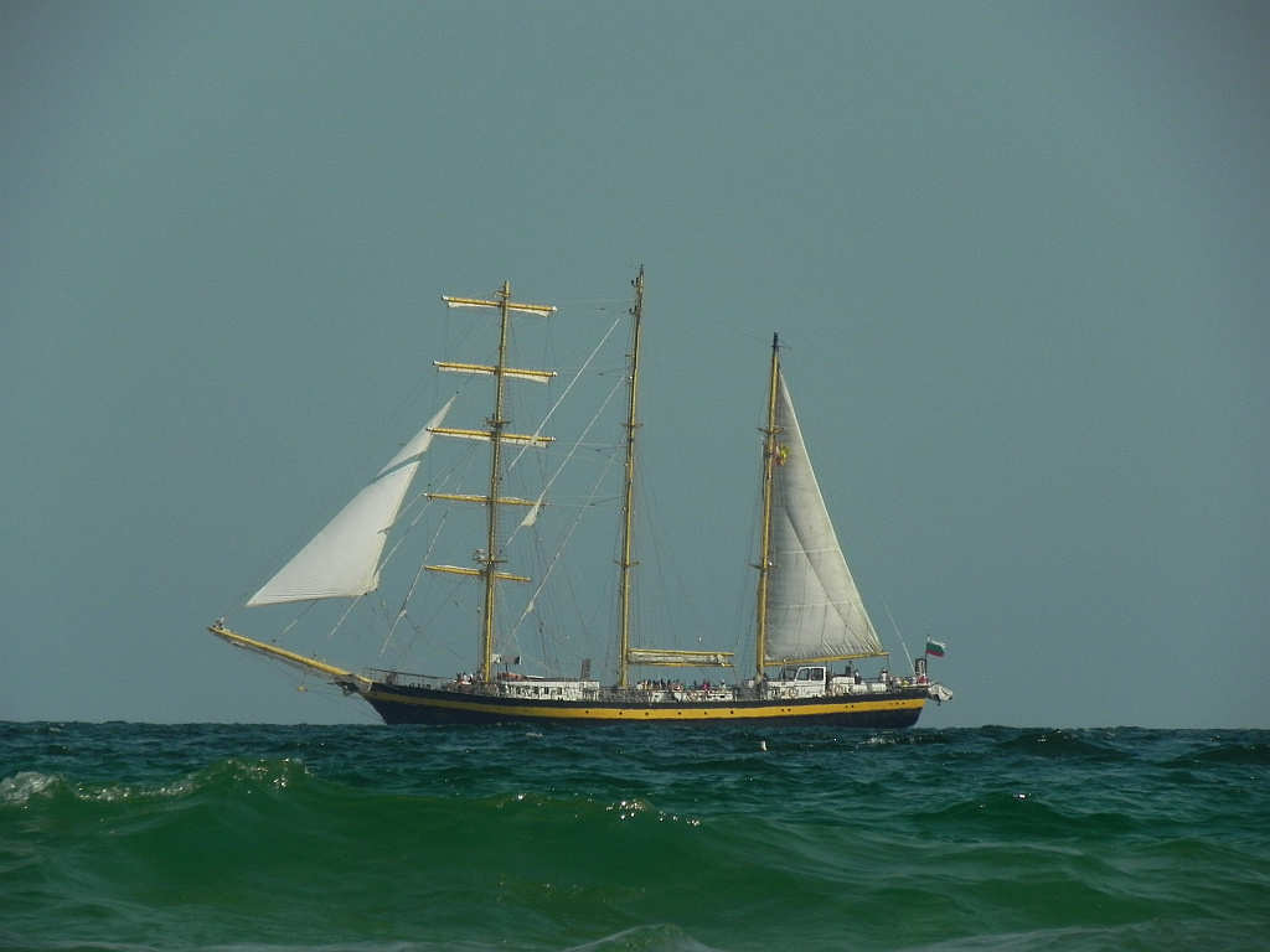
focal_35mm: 481
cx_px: 635
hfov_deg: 4.1
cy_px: 476
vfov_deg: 3.1
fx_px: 17647
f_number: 8
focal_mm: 85.6
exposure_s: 1/1000
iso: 200
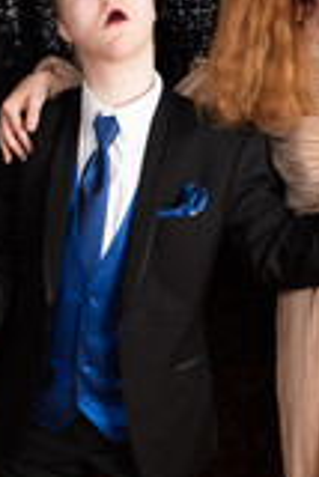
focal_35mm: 90
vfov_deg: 22.5
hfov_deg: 15.2
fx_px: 1194
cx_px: 162
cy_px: 307
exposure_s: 1/160
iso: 500
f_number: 4
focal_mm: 36
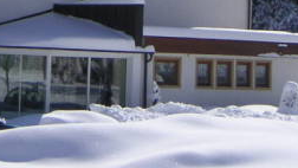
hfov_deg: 13.3
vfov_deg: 7.5
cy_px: -111
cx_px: -31
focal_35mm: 159
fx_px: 1257
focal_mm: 7.2
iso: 50
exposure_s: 1/350
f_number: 6.7
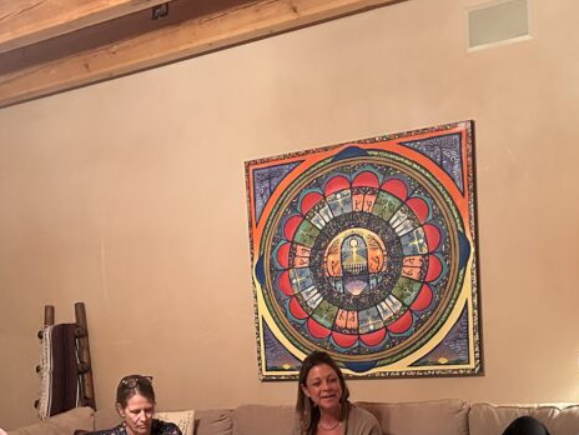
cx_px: 178
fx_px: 886
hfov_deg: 35.7
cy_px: 399
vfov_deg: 26.5
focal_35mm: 53
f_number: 1.78
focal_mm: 6.86
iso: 1000
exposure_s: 1/30
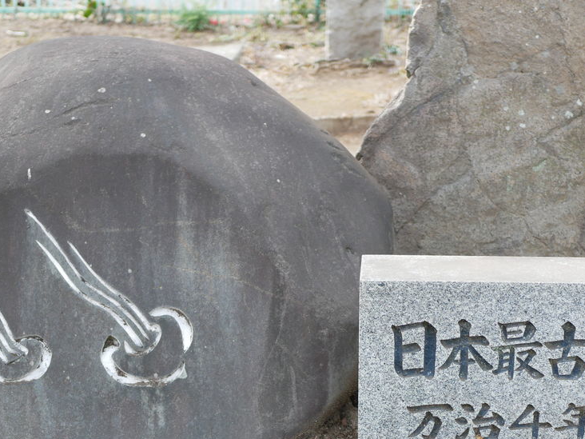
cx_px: 360
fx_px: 1386
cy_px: 315
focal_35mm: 82
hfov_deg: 23.8
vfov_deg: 17.9
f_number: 2.5
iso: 200
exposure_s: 1/250
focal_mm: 25
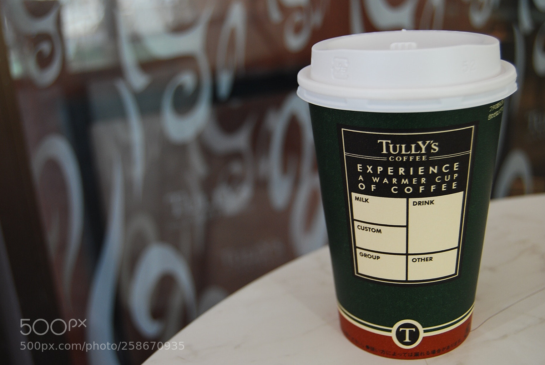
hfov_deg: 44.4
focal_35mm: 44
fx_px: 667
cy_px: 183
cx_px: 283
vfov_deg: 30.6
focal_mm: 28
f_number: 4.2
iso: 200
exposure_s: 1/30
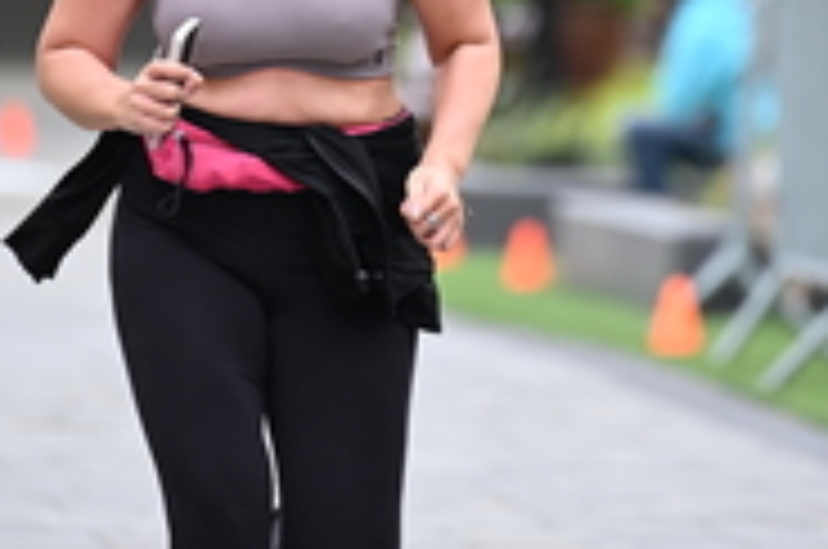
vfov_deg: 2.3
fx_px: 13753
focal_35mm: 599
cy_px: -135
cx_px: 524
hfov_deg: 3.4
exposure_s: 1/1600
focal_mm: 200
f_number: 2.8
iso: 640
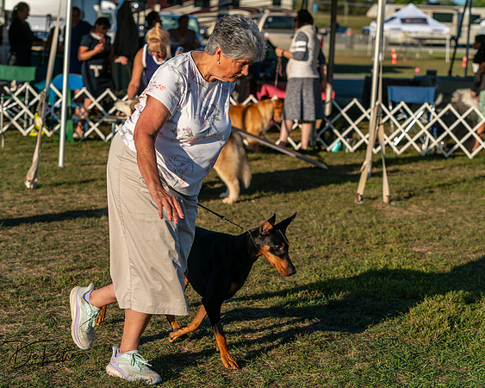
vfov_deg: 16.4
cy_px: 194
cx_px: 242
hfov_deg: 20.5
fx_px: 1341
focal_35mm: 93
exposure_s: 1/1250
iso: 160
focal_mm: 83
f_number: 4.5
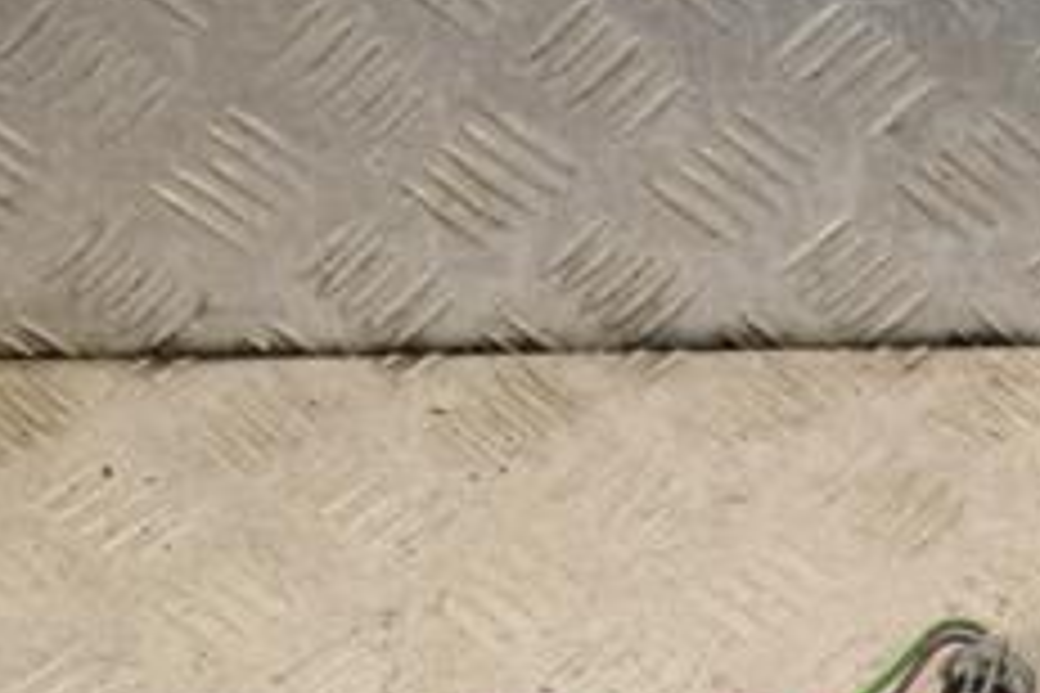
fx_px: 3149
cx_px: 1054
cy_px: 868
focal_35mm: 109
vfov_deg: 12.2
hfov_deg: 18.3
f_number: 8
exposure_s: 1/200
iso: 800
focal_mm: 28
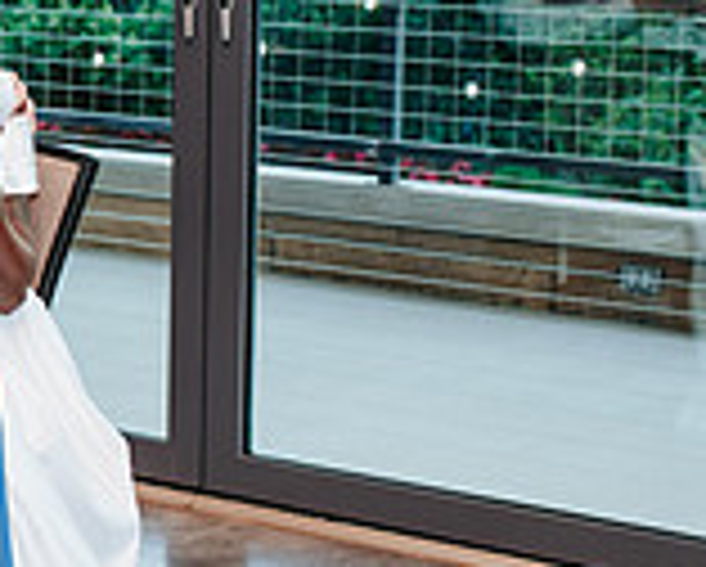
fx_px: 2531
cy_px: 151
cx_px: -252
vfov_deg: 12.7
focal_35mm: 121
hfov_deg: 15.0
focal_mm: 35
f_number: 2.8
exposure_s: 1/160
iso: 560
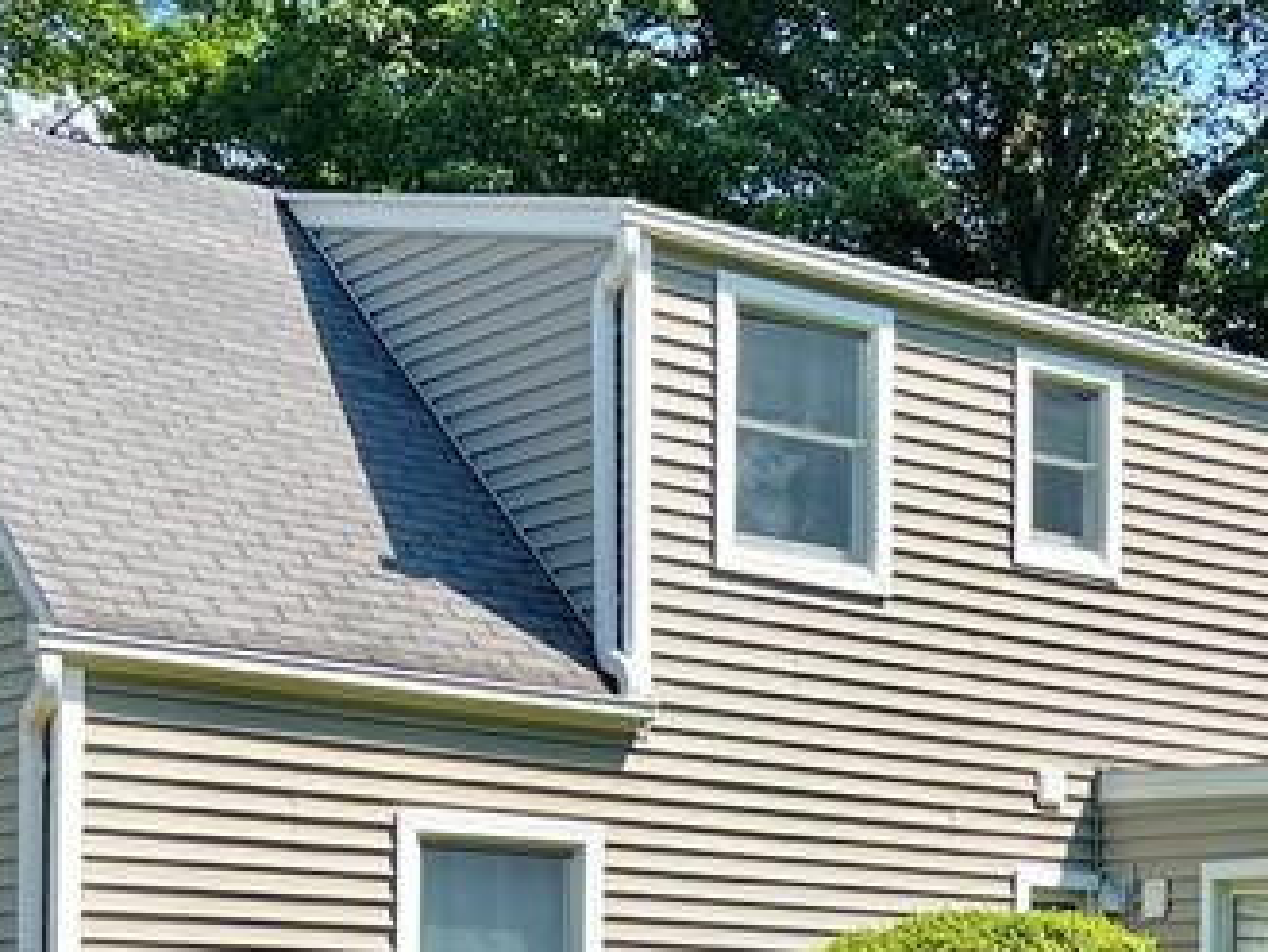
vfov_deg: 17.4
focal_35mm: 81
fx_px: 2968
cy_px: 1141
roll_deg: -0.8
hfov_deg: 23.1
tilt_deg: -1.4
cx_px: 1268
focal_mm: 5.7
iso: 50
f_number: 1.5
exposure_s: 1/2045
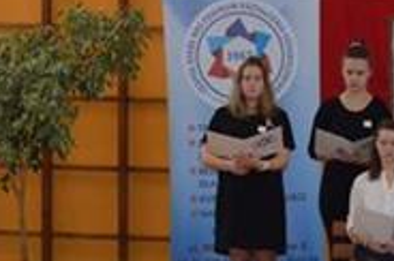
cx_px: 240
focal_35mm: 292
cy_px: 107
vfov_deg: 4.7
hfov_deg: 7.1
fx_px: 3188
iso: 800
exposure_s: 1/60
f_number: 5.6
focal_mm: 55
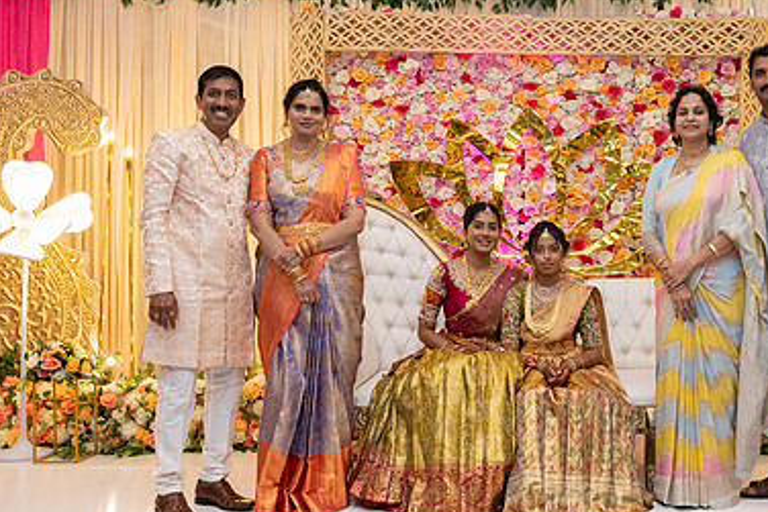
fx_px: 939
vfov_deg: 30.5
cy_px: 246
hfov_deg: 43.9
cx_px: 509
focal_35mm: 44
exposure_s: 1/160
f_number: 4.5
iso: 1600
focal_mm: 28
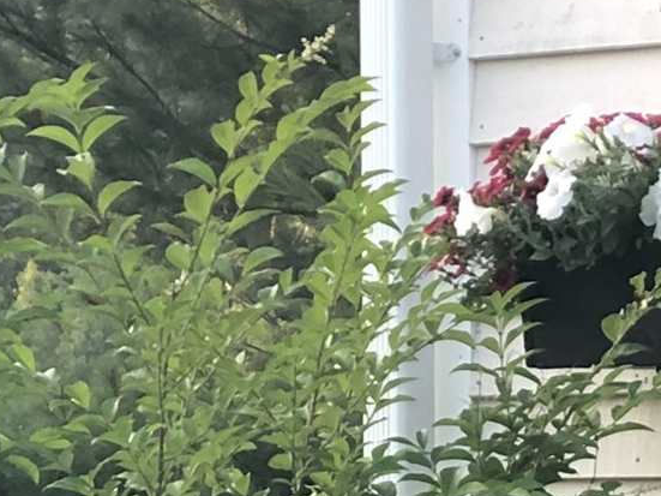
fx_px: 6071
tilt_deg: -4.4
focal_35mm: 318
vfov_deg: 4.6
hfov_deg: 6.0
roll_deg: -0.5
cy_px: 1078
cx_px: 1563
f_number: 2.8
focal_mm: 6.6
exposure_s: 1/40
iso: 20
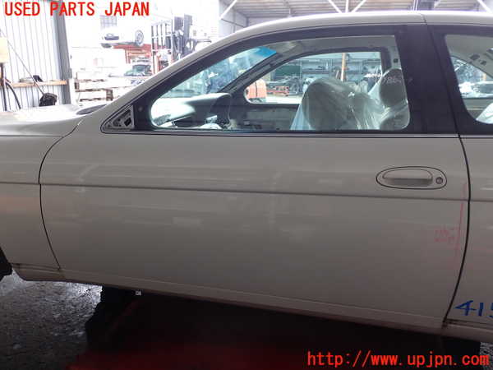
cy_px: 185
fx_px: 427
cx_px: 246
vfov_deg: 46.8
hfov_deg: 60.0
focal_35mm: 30
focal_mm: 5.4
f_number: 3.2
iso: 100
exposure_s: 1/100
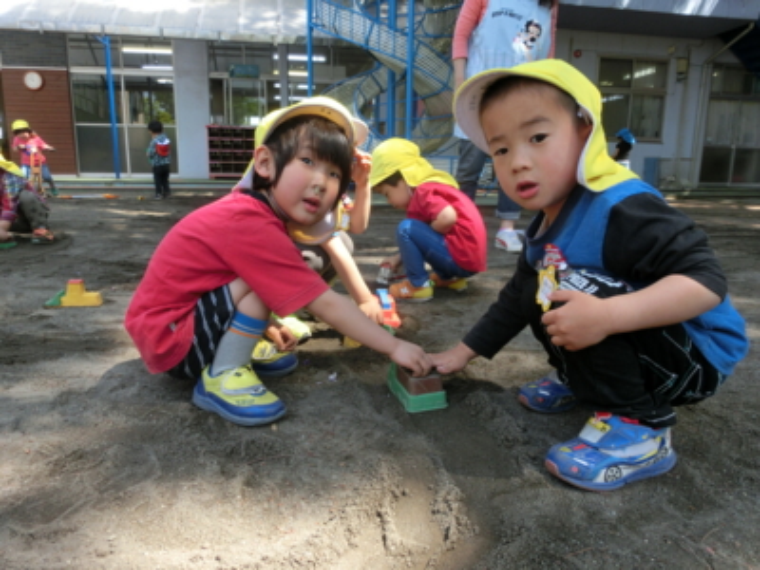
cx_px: 380
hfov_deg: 71.6
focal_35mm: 24
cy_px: 285
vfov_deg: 56.8
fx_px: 527
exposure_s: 1/250
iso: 80
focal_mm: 4.24
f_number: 3
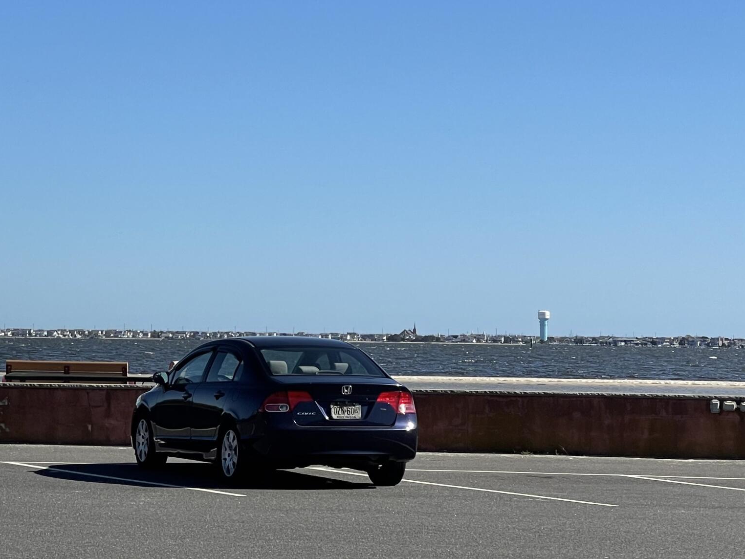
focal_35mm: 126
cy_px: 143
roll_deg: -1.4
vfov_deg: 11.7
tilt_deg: +3.7
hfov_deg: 15.6
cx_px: 255
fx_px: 2712
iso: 20
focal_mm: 7.5
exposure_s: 1/1815
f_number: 2.2
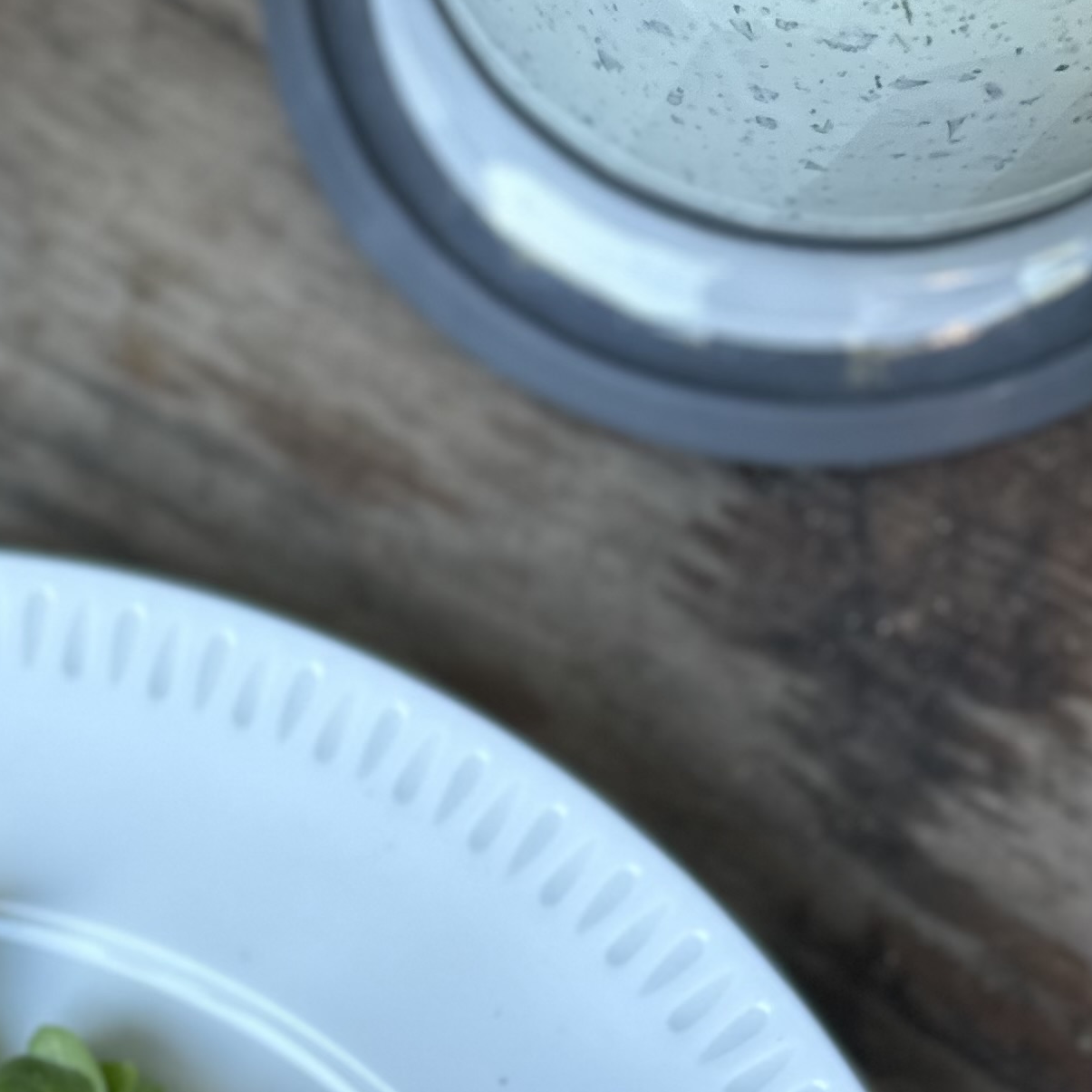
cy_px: 1642
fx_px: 2534
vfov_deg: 20.7
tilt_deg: -83.3
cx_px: -34
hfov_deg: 23.2
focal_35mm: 71
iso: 64
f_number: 1.78
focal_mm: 6.86
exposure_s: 1/121
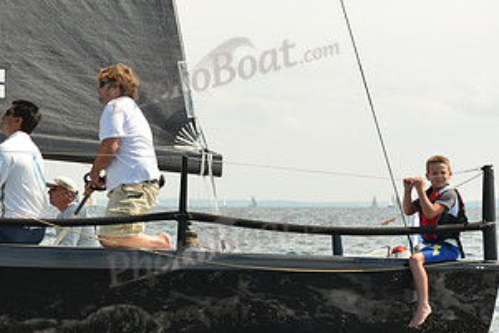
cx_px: 22
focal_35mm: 135
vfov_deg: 10.2
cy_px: 181
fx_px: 1872
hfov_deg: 15.0
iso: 320
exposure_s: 1/1250
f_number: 6.3
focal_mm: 70
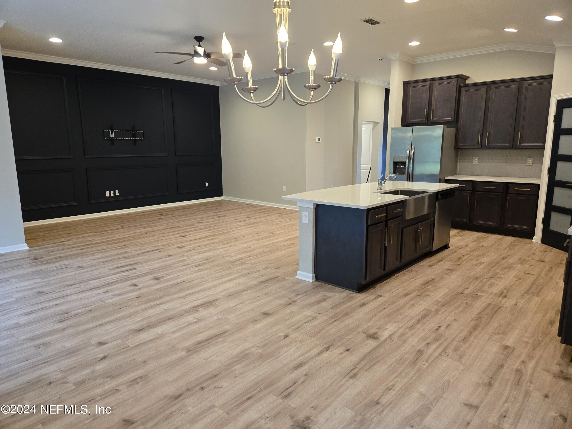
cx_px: 286
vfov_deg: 58.9
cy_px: 214
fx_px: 380
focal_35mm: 23
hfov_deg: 73.9
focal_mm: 5.4
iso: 500
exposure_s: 1/120
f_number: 1.8
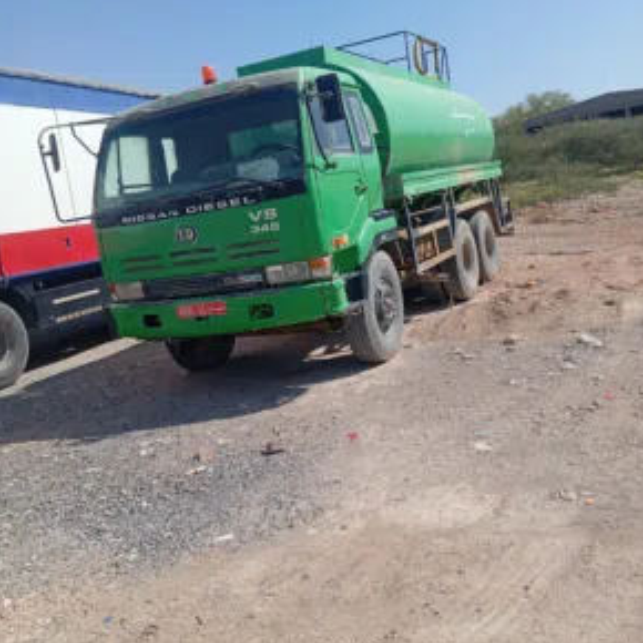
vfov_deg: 48.4
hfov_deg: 48.4
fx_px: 715
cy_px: 295
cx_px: 328
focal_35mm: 34
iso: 110
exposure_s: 1/888
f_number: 1.8
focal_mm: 4.22
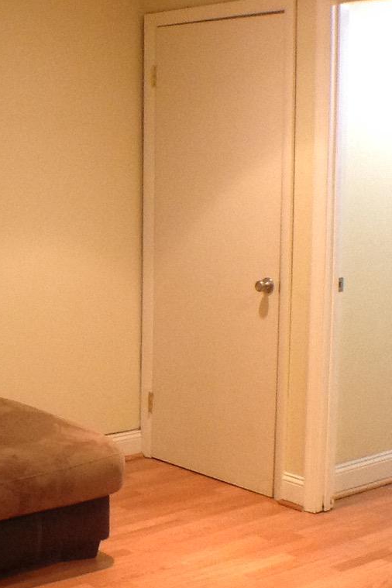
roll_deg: +1.2
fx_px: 1601
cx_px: -29
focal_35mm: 98
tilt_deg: -10.9
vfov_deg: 20.8
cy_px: 306
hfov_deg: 13.7
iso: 200
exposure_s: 1/15
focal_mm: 4.28
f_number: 2.4
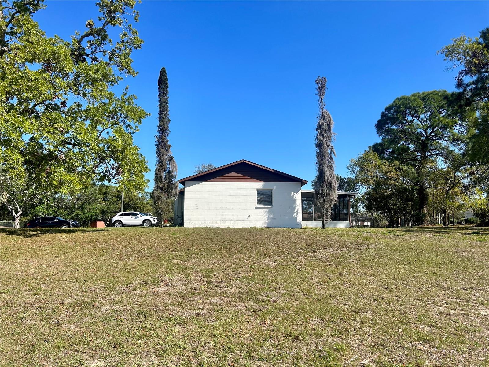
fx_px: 367
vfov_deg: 53.1
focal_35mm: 26
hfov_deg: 67.3
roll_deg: -0.5
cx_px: 244
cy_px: 184
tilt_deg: +6.9
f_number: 1.5
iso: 50
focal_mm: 5.7
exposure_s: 1/3704
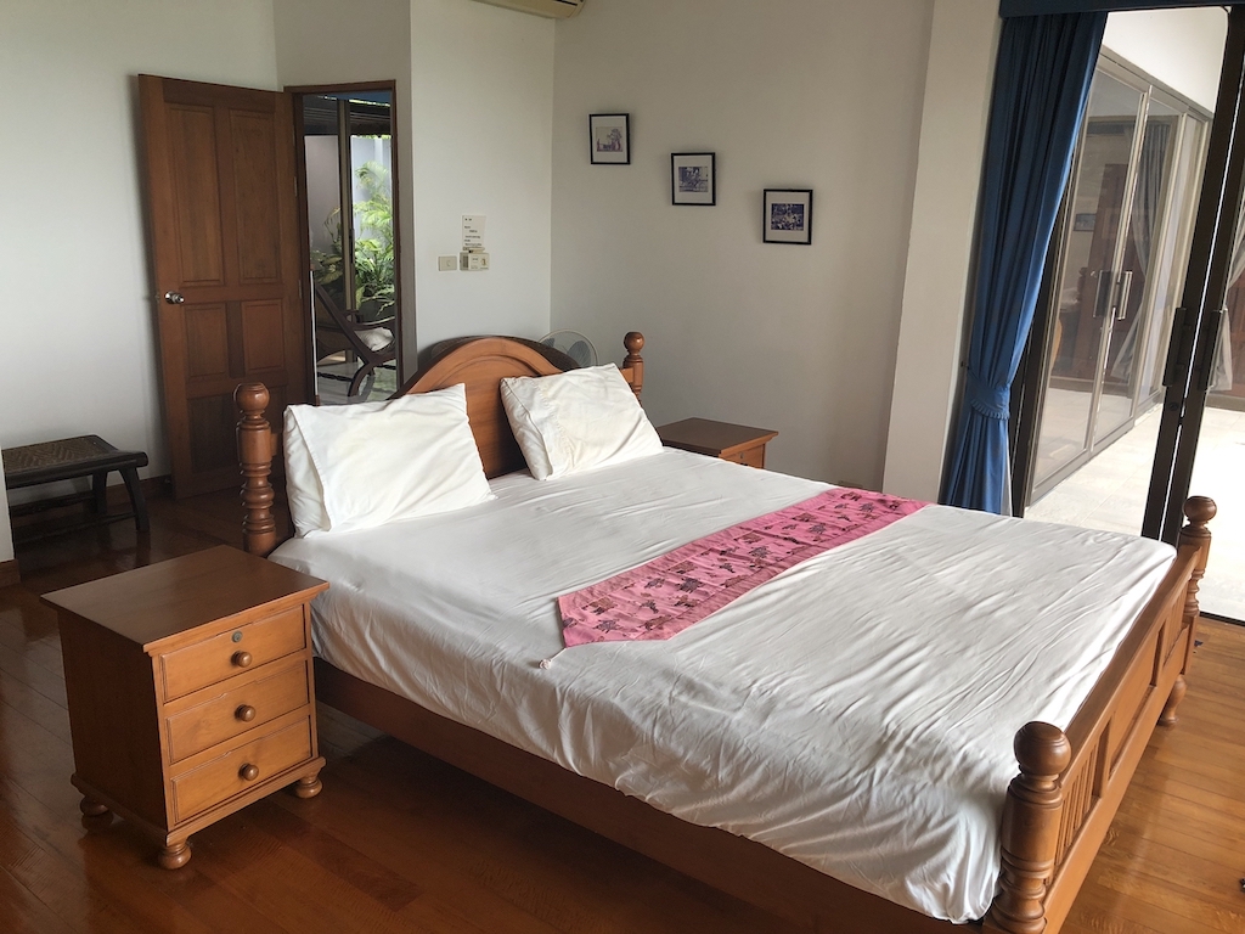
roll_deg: -1.6
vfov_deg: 49.7
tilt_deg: -14.5
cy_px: 467
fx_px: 1007
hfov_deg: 63.4
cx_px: 622
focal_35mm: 28
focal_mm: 4
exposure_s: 1/100
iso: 40
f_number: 1.8
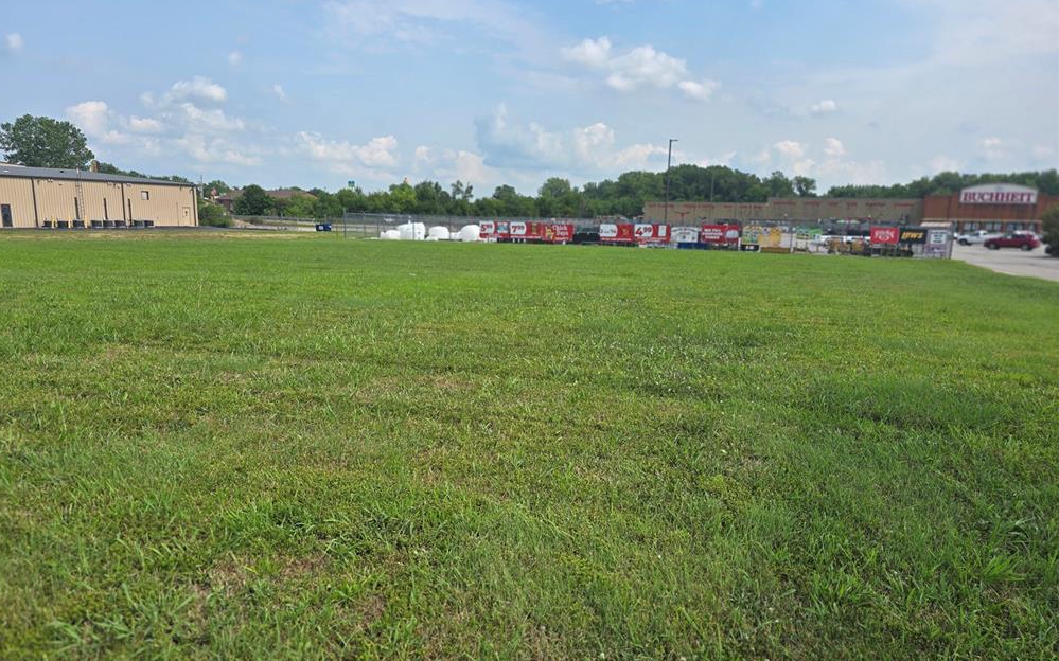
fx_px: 721
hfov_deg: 72.5
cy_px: 370
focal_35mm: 25
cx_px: 517
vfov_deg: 49.2
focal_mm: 6.3
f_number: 1.7
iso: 12
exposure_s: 1/976
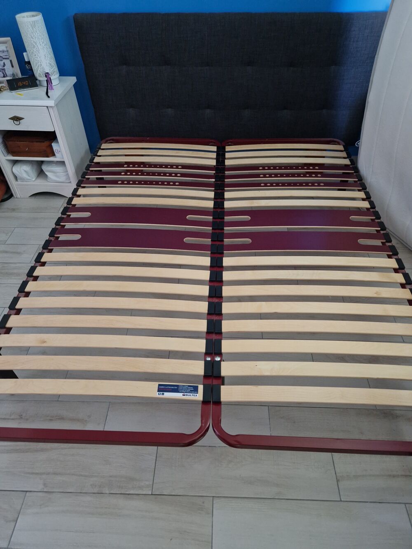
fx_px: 365
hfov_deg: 58.9
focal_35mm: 23
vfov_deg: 73.9
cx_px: 206
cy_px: 274
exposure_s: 1/25
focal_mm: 5.4
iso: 800
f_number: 1.8
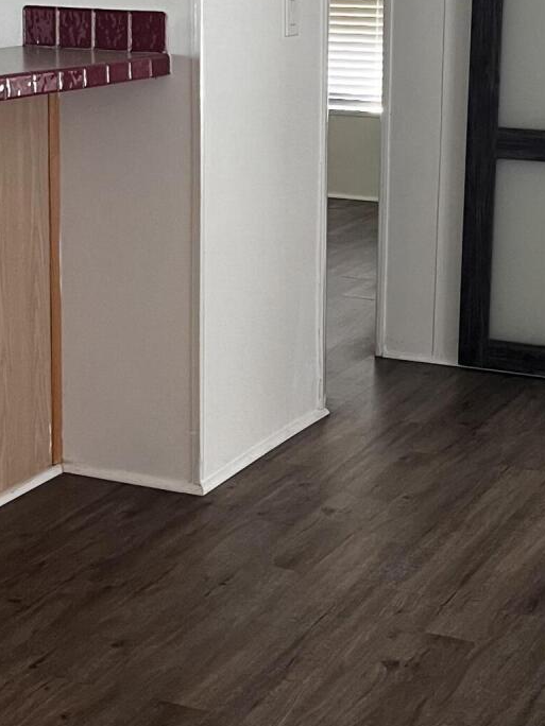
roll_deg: +0.6
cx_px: 301
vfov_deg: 25.5
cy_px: 249
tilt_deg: -8.7
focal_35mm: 76
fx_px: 1595
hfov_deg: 19.4
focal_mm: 5.1
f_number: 1.6
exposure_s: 1/61
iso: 125
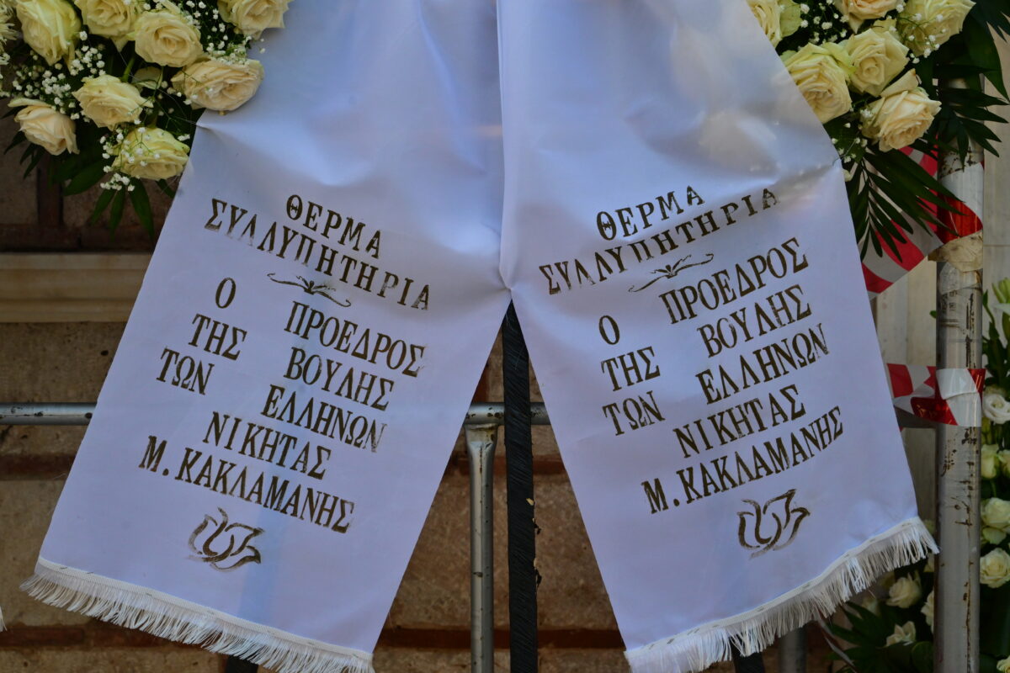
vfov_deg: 30.5
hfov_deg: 44.5
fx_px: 1234
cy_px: 336
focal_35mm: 44
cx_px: 505
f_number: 9
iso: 2000
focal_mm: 44
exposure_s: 1/1000
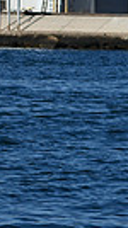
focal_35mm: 886
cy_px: 14
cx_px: -263
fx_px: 5366
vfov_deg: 2.4
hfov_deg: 1.4
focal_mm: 130
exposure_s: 1/500
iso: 100
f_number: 8
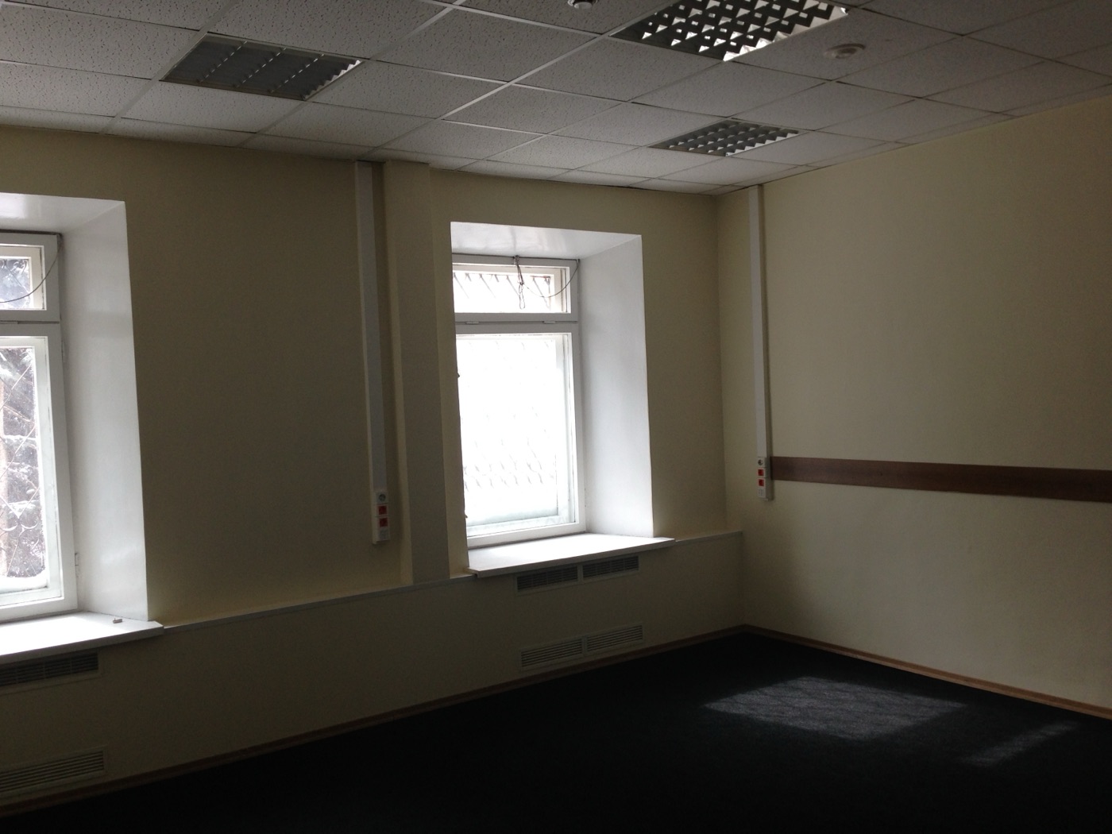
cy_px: 417
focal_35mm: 33
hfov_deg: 55.4
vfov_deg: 42.9
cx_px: 556
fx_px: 1060
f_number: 2.4
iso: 64
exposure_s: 1/120
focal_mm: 4.13
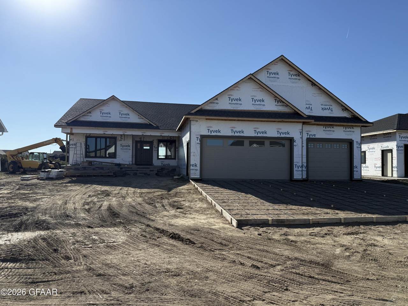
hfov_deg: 71.6
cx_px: 204
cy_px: 153
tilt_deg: +2.5
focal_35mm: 24
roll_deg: -0.5
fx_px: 283
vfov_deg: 56.8
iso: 80
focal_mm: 6.76
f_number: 1.78
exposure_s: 1/6173
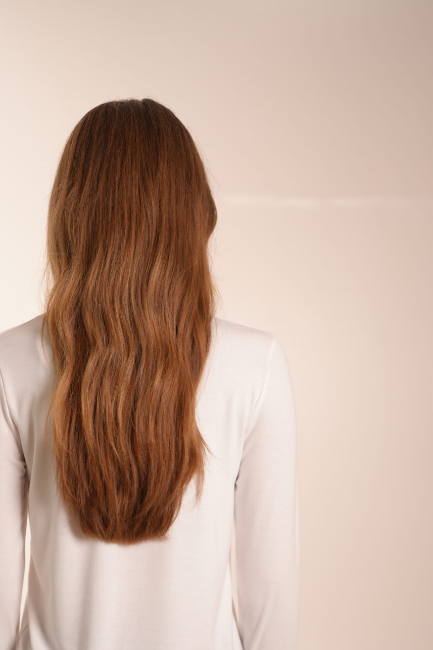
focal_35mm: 70
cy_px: 439
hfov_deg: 19.4
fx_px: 1263
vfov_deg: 28.6
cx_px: 134
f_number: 2.8
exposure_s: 1/125
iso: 400
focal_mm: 50
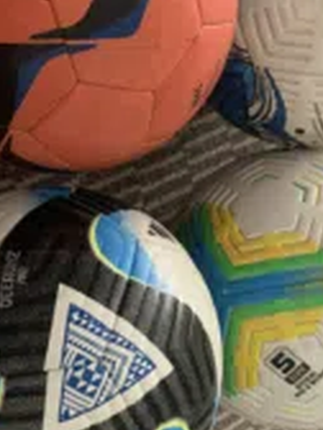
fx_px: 771
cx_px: 167
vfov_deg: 30.9
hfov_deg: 23.6
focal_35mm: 62
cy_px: 141
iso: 400
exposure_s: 1/48
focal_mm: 4.25
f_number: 1.8
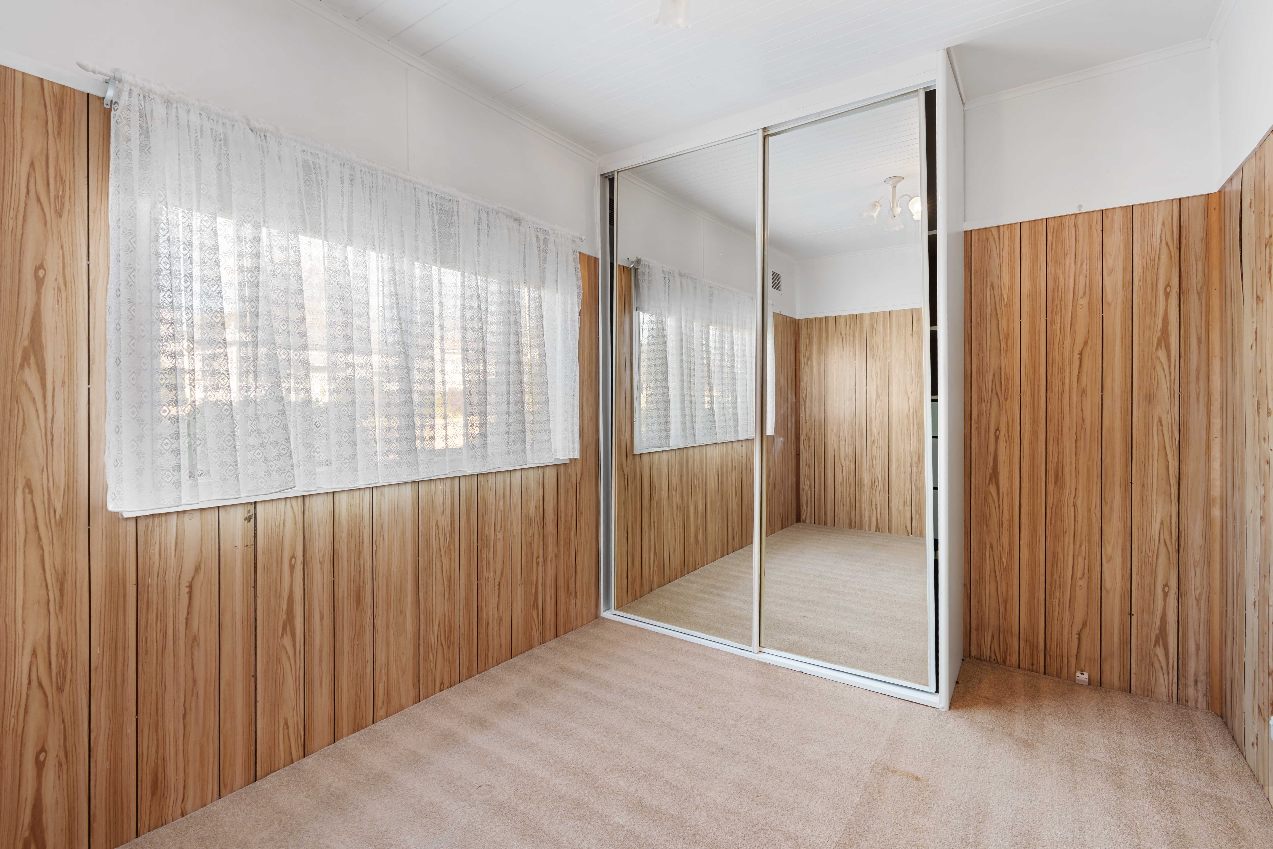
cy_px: 424
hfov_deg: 96.7
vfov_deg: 73.7
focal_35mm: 16
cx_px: 636
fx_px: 566
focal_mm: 16
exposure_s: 1
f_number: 9
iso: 100
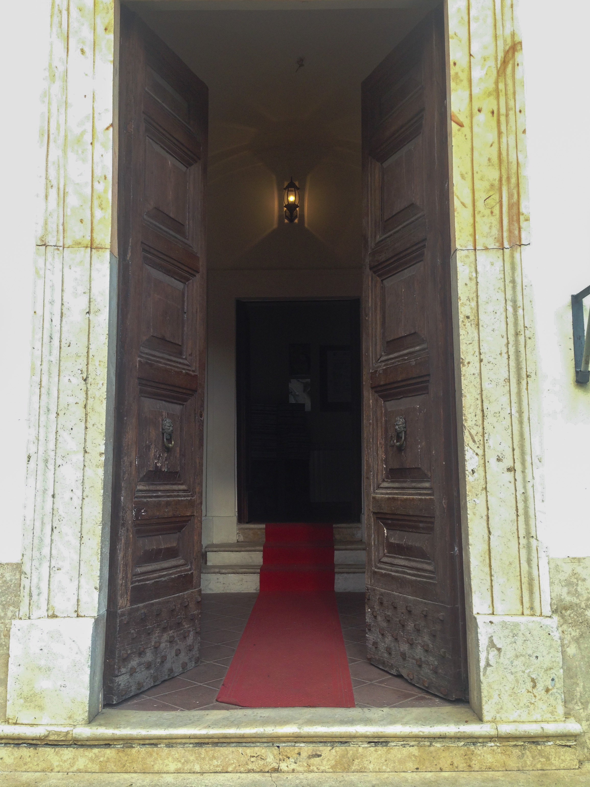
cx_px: 296
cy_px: 376
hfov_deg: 40.7
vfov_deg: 52.6
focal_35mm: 35
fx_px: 795
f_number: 2.4
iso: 50
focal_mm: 4.12
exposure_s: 1/250
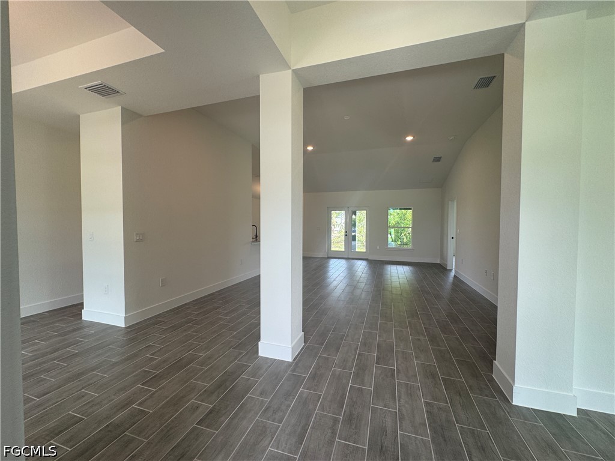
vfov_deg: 85.7
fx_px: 249
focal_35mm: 14
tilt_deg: -2.2
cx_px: 308
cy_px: 230
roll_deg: -0.6
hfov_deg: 102.1
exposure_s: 1/120
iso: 64
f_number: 2.2
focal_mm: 2.22
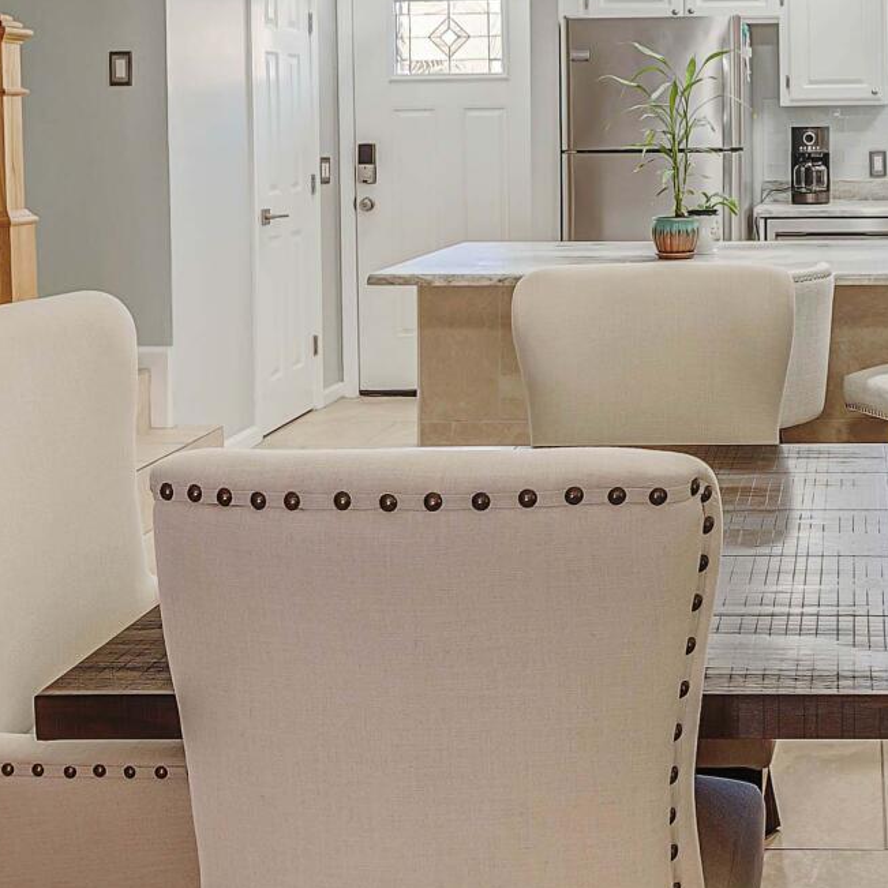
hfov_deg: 33.5
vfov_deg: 34.3
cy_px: 107
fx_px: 1364
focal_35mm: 47
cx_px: 855
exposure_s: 1/6
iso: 100
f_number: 5.6
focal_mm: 12
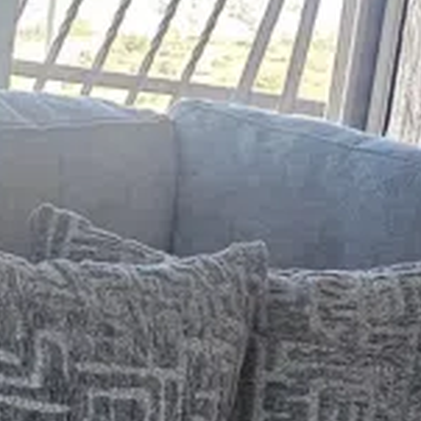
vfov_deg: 8.8
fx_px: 2532
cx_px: 70
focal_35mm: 184
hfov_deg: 9.5
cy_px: 941
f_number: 1.7
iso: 200
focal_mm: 6.3
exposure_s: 1/100
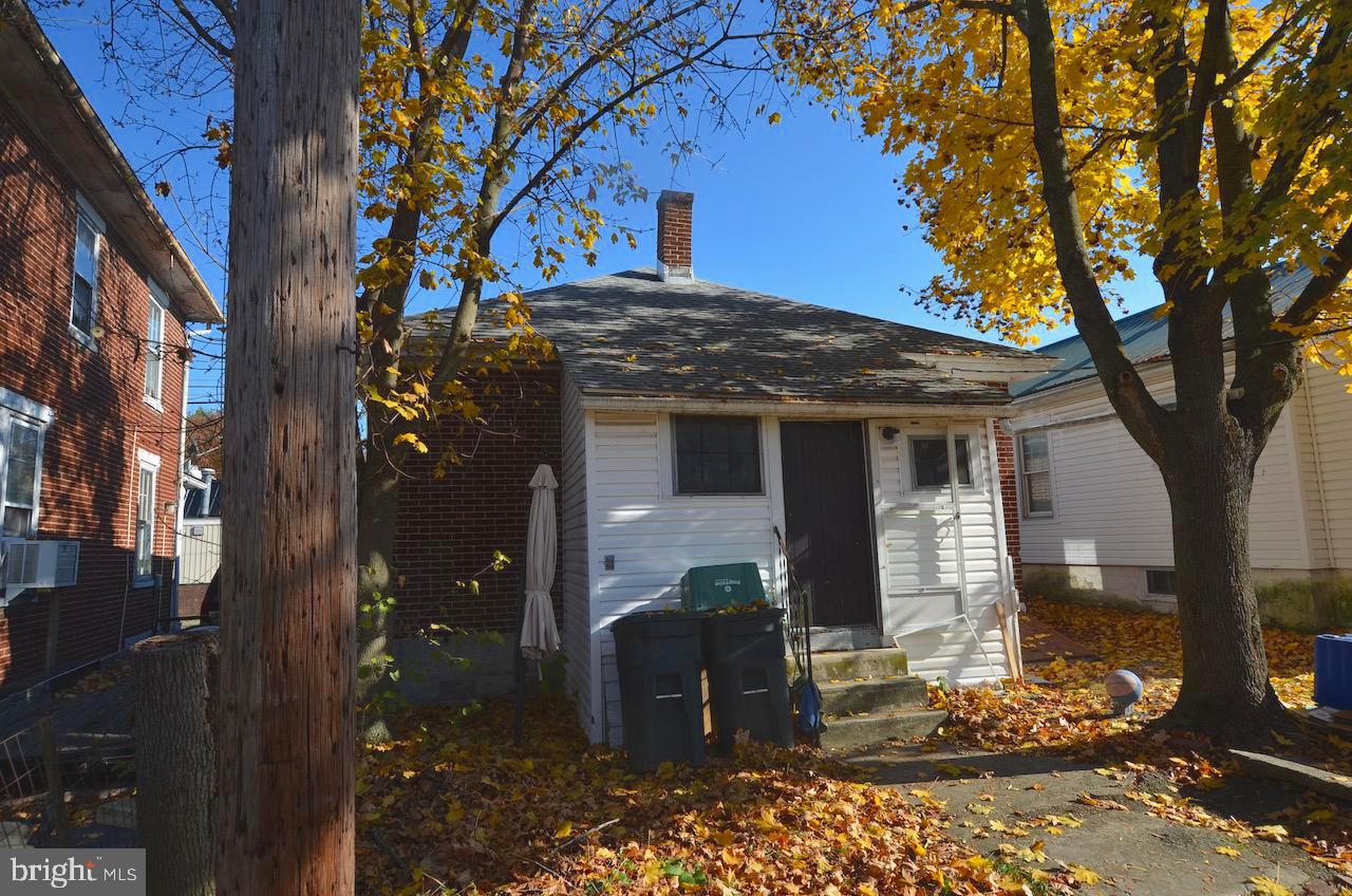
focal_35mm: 21
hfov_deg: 81.3
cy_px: 448
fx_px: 787
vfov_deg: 59.3
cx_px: 676
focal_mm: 14
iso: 160
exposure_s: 1/250
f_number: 8
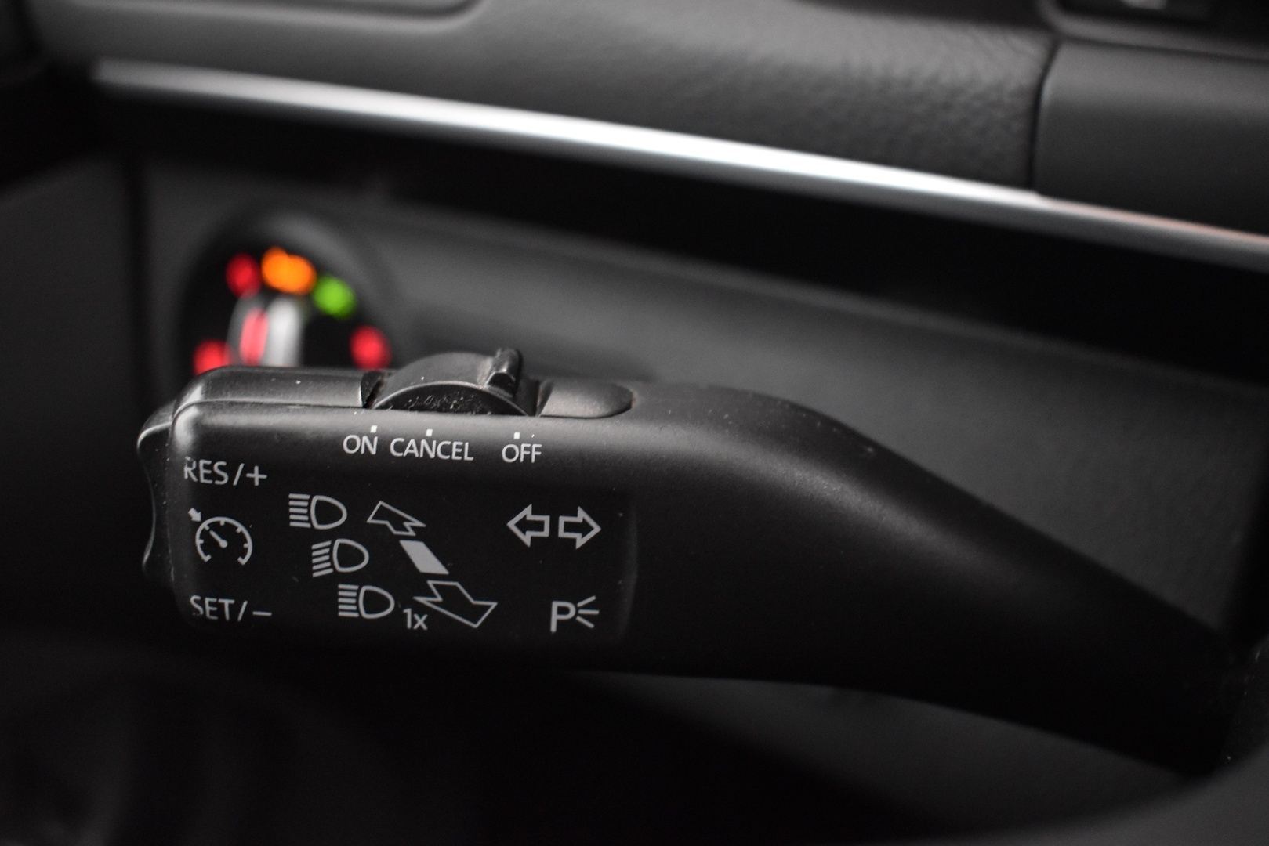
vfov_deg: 35.5
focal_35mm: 38
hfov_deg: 51.3
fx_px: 1322
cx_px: 634
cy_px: 423
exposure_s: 1/15
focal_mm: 25
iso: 3200
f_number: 4
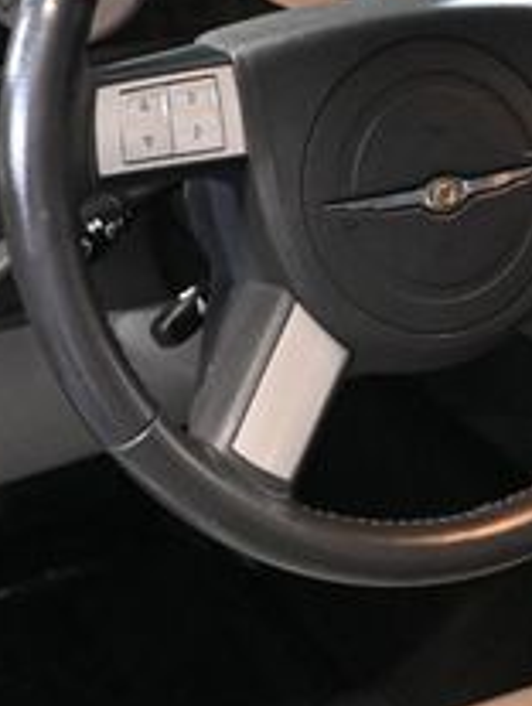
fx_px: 1772
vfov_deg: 22.5
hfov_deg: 16.7
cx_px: 549
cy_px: 297
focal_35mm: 87
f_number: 3.8
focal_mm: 19.5
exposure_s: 1/60
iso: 5000
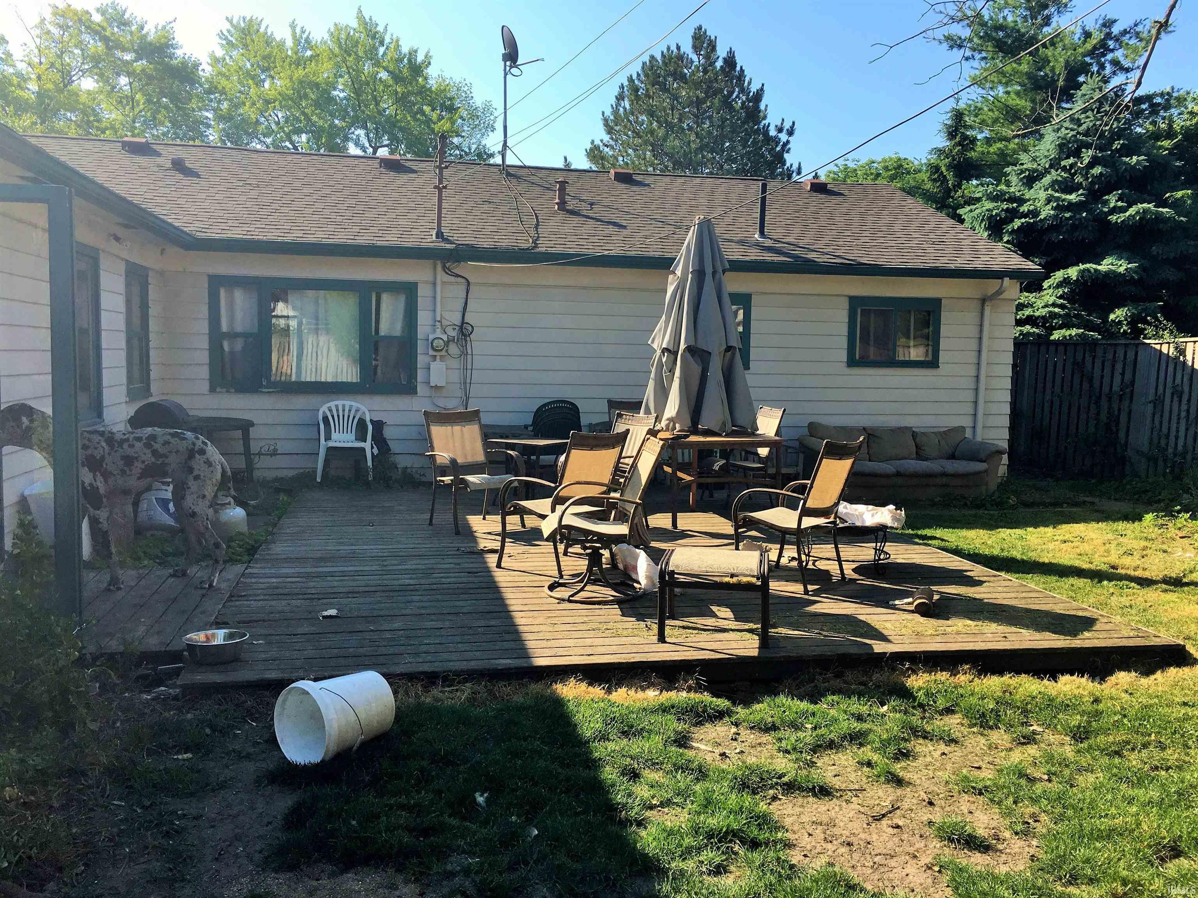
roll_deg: -1.8
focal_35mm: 29
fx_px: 1004
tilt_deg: -3.1
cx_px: 599
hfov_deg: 61.7
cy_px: 449
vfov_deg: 48.2
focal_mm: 4.15
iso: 25
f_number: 2.2
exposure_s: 1/769
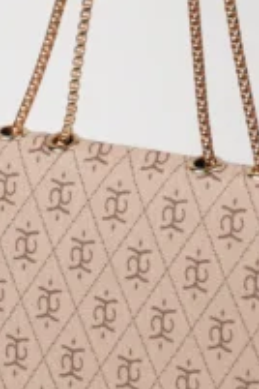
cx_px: 110
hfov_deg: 5.5
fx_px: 2719
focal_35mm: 252
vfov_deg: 8.1
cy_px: -40
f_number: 5.6
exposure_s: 1/30
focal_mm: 50
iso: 160
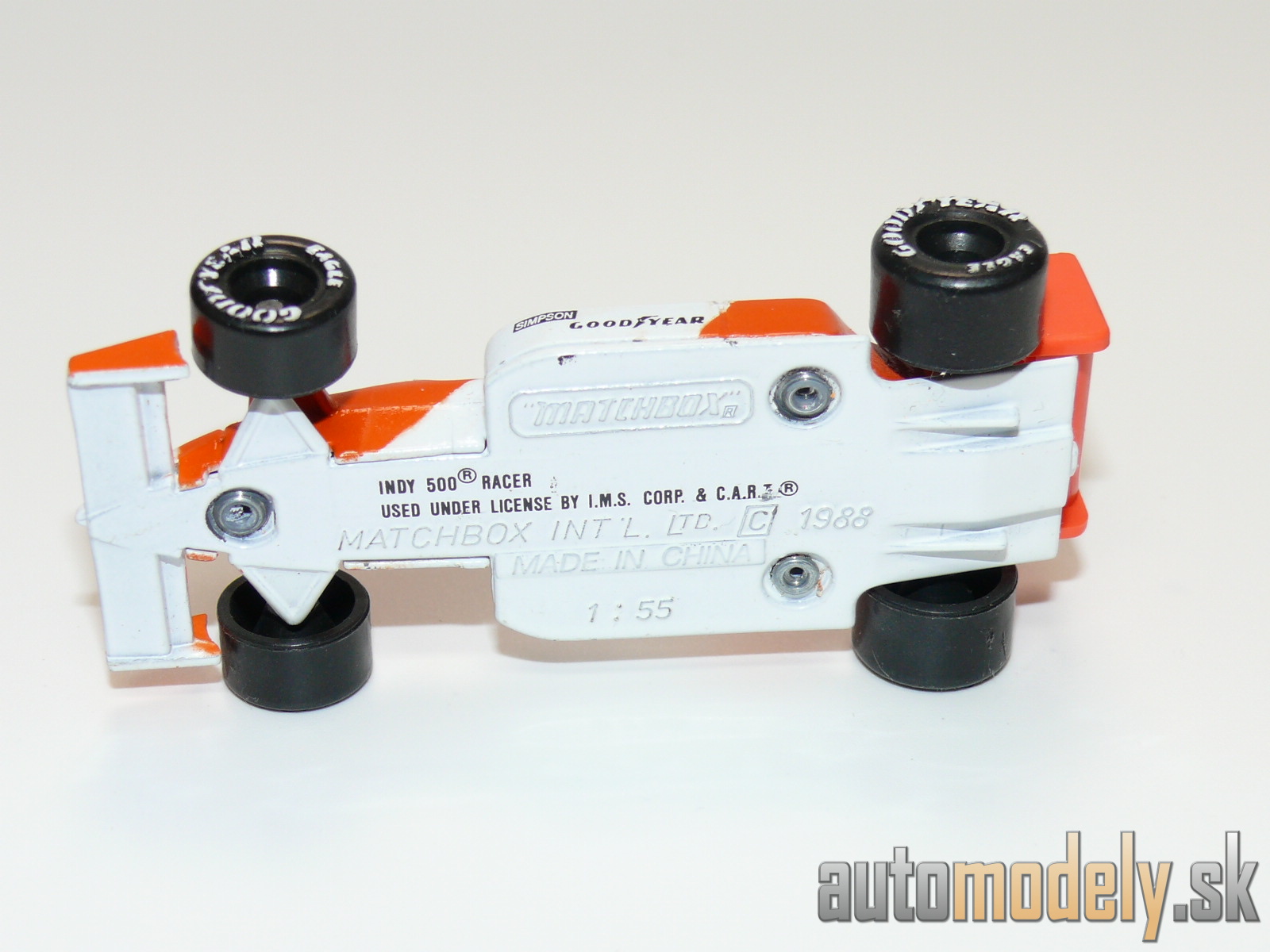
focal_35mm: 74
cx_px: 635
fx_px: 2715
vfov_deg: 19.9
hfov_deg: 26.3
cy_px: 476
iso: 100
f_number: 4
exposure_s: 1/30
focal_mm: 11.3
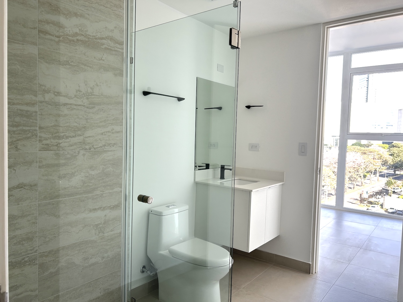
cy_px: 151
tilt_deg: -3.8
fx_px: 303
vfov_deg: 53.1
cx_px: 202
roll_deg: -1.6
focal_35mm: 26
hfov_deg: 67.3
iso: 32
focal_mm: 5.7
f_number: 1.5
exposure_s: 1/132
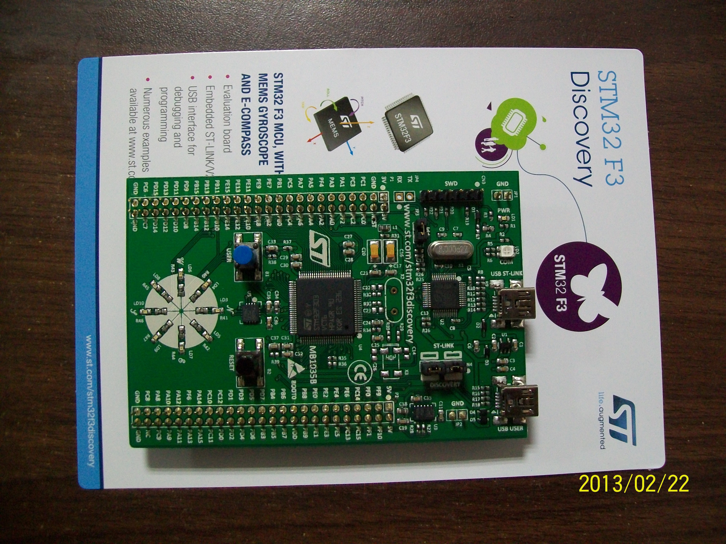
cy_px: 272
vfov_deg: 41.8
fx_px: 713
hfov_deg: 54.0
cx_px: 363
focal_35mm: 34
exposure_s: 1/8
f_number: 2.7
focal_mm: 6.1
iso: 200
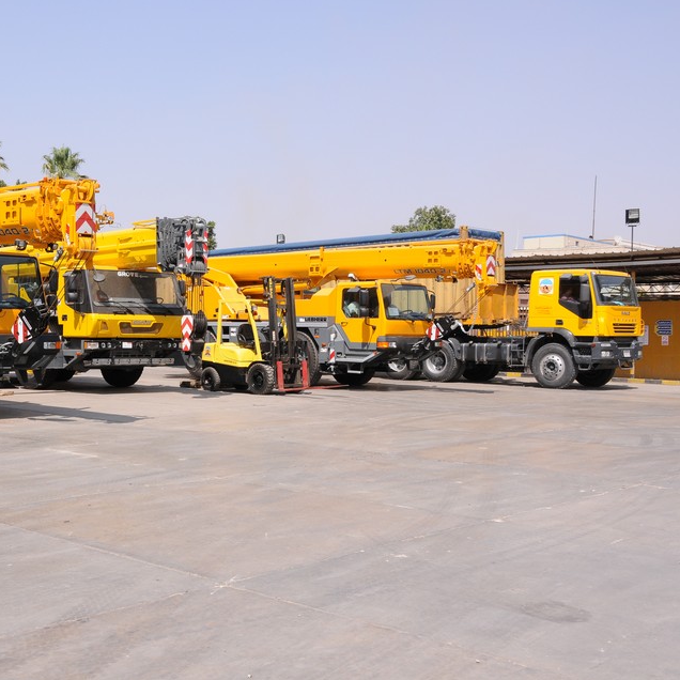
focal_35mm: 43
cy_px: 337
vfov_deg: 39.2
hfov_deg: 38.4
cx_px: 193
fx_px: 956
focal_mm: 22
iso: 400
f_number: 11
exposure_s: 1/500
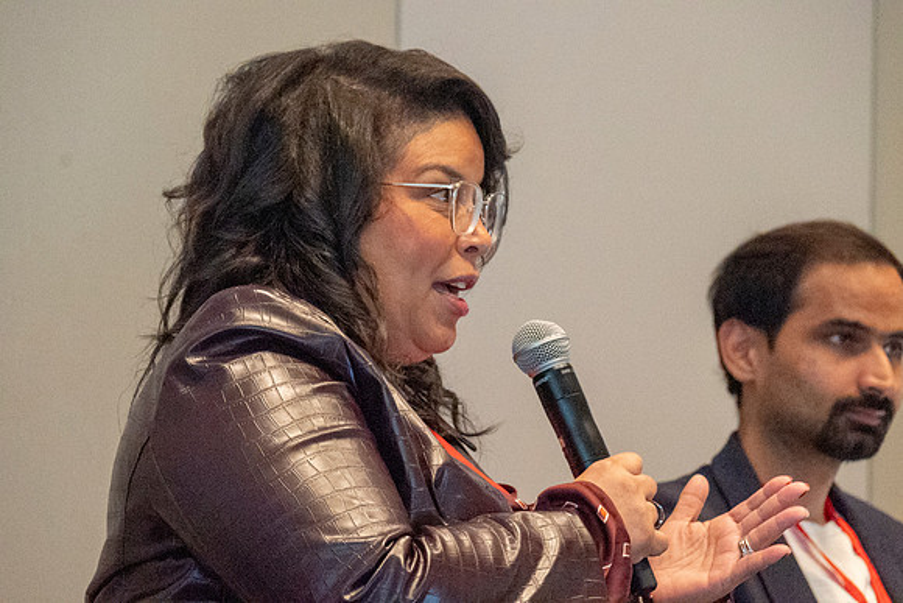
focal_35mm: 292
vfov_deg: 4.7
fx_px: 7326
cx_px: 452
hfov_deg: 7.1
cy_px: 302
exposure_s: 1/125
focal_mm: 195
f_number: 7.1
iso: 12800
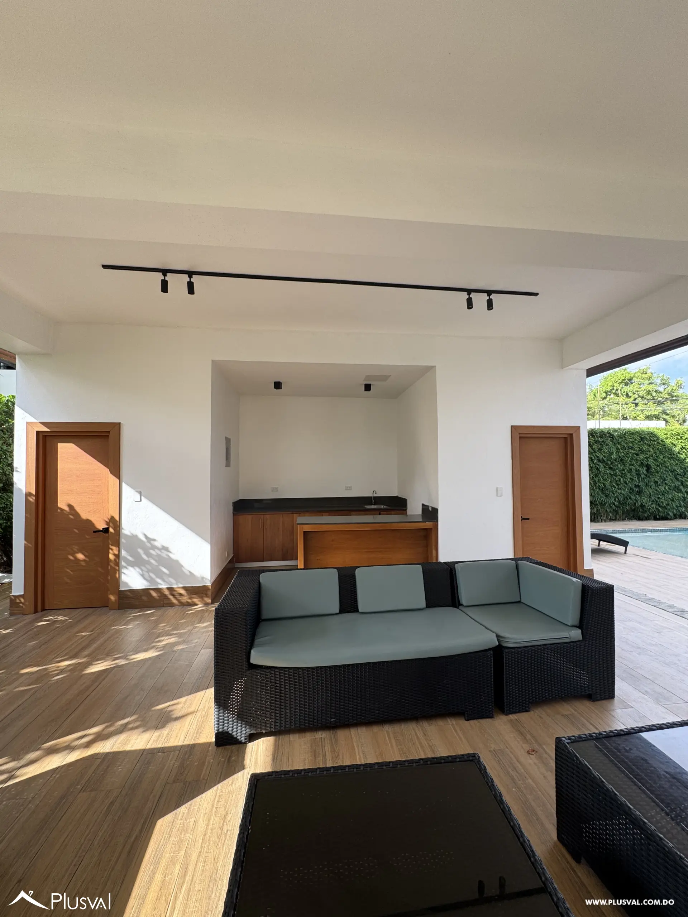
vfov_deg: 102.1
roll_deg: +0.0
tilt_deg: +1.6
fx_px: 371
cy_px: 458
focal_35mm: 14
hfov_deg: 85.7
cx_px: 344
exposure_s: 1/195
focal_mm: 2.22
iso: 40
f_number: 2.2
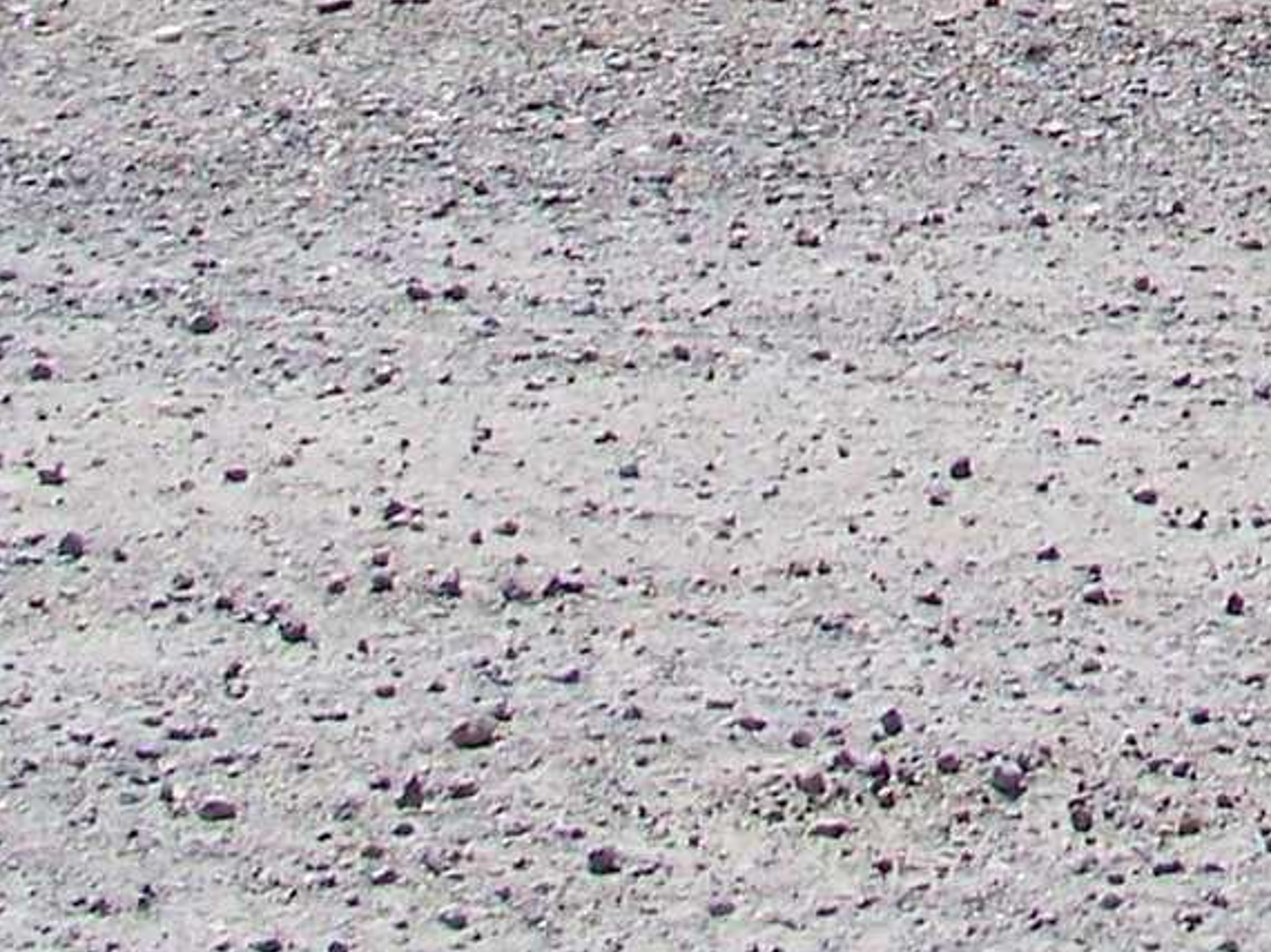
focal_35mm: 178
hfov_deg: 10.7
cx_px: 1886
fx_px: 6533
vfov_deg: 7.7
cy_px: -1362
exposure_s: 1/1250
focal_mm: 5.85
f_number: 4
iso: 80
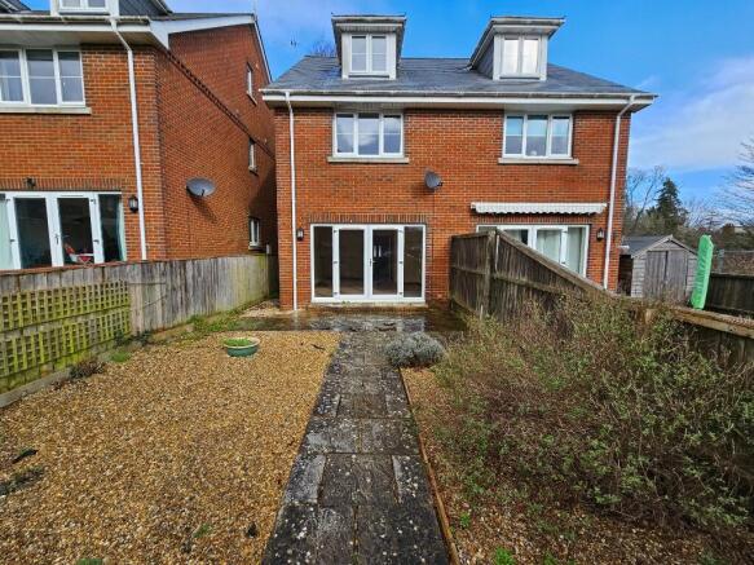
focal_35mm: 13
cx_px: 377
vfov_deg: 89.9
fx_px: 283
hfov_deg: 106.2
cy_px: 282
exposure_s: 1/773
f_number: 2.2
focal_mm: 2.2
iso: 64
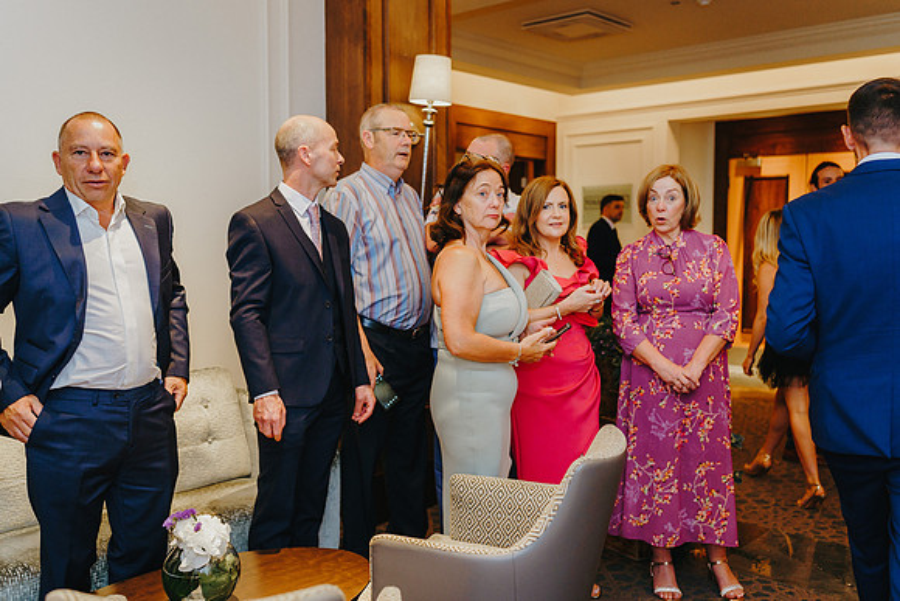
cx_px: 450
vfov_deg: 37.9
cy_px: 300
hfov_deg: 54.4
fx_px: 875
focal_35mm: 35
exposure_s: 1/200
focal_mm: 35
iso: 640
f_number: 2.2
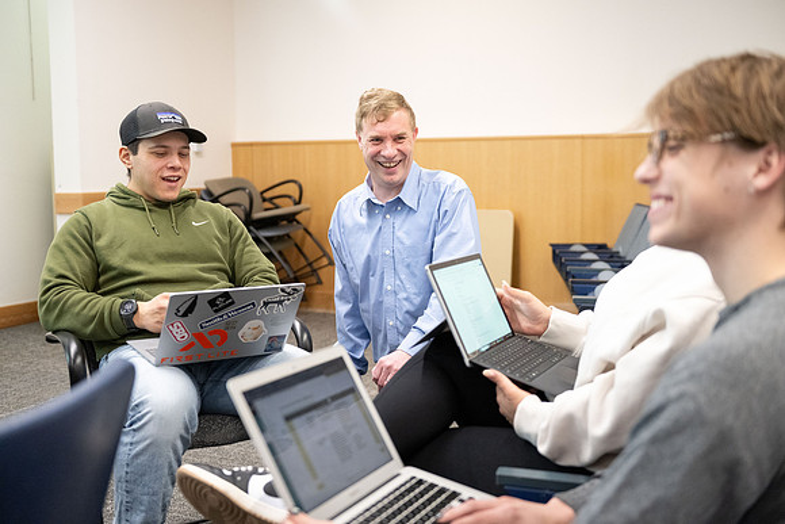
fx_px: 960
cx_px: 392
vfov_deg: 30.5
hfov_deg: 44.5
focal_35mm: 44
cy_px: 262
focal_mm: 44
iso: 3200
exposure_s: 1/200
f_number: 2.8
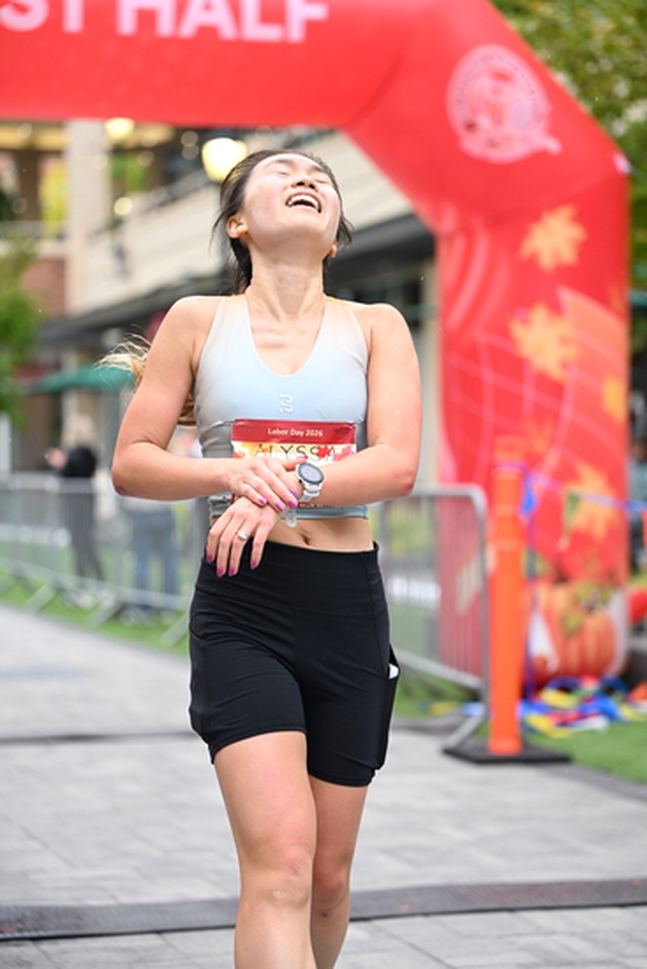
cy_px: 484
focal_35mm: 87
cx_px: 324
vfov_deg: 23.4
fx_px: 2344
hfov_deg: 15.7
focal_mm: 87
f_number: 2.8
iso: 1250
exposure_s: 1/1250
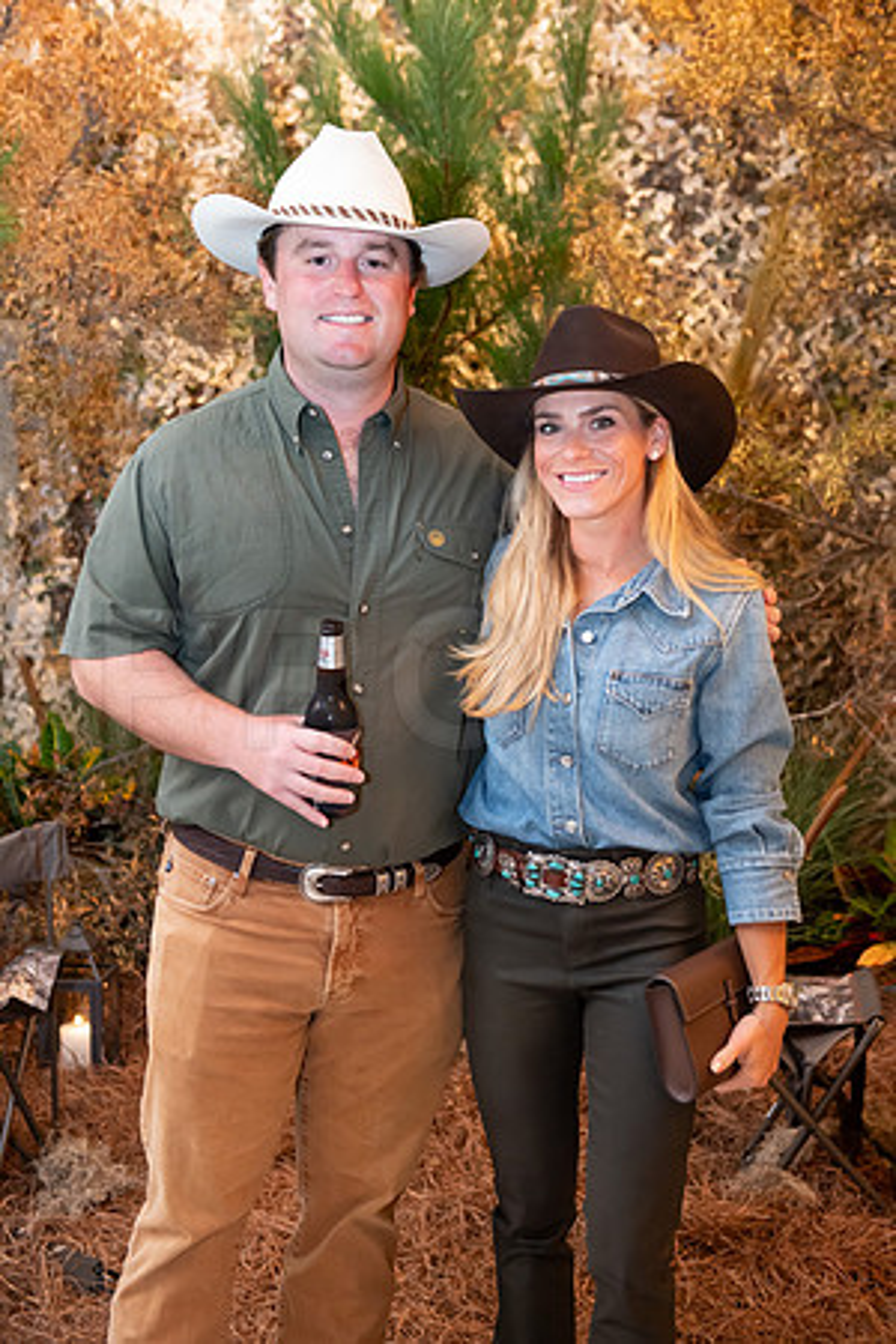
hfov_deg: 26.0
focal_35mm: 52
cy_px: 672
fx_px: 1941
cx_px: 448
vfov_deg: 38.2
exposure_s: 1/100
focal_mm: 52
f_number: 4.5
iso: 3200
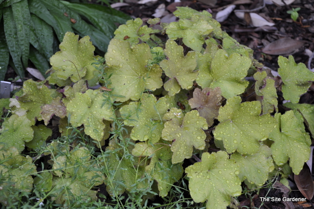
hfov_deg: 26.0
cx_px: 157
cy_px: 104
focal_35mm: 78
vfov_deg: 17.5
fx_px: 680
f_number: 5.6
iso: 200
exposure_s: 1/30
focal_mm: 52
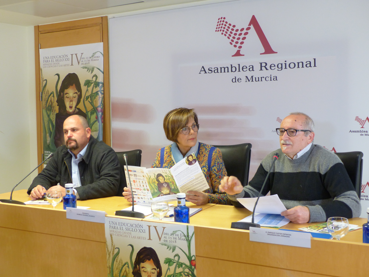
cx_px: 184
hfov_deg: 38.9
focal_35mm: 49
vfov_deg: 29.7
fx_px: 522
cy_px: 138
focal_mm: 8.7
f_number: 2.8
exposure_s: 1/60
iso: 200
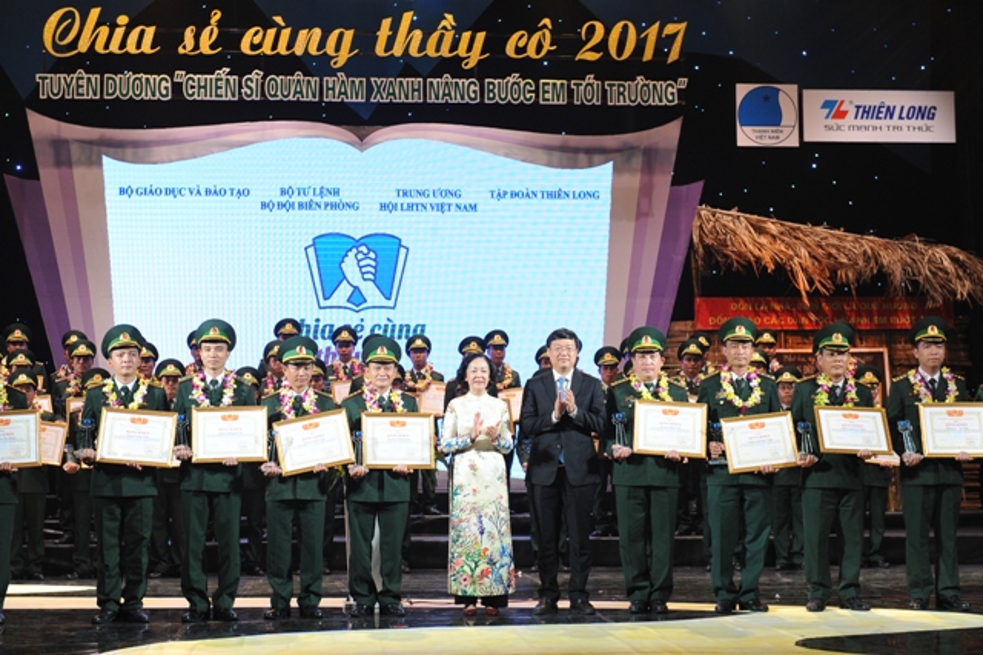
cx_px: 492
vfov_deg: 19.4
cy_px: 328
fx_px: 1910
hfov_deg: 28.9
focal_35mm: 70
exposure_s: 1/160
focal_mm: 70
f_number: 5
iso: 1600
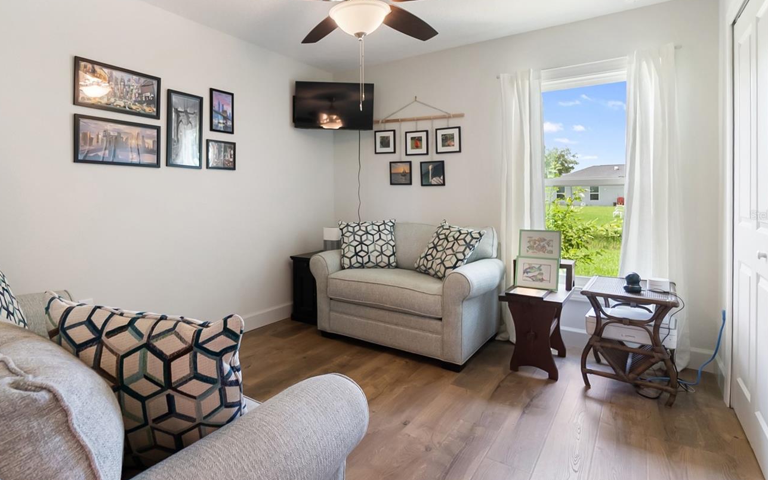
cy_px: 215
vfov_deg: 62.1
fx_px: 398
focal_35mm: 19
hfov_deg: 87.4
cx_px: 326
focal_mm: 10
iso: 640
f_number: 4
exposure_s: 1/30
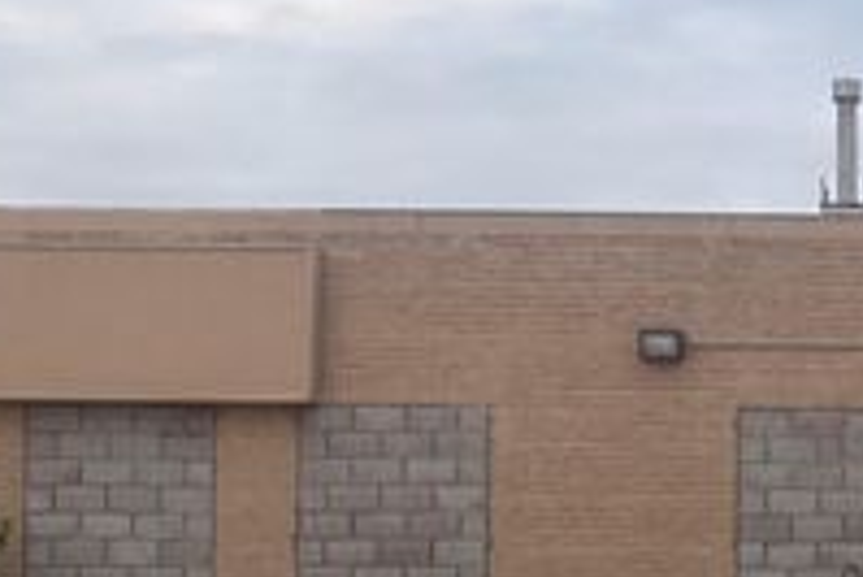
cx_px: 980
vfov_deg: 15.4
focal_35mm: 87
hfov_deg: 21.9
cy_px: 612
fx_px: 2087
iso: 50
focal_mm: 5.96
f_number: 1.6
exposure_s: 1/641
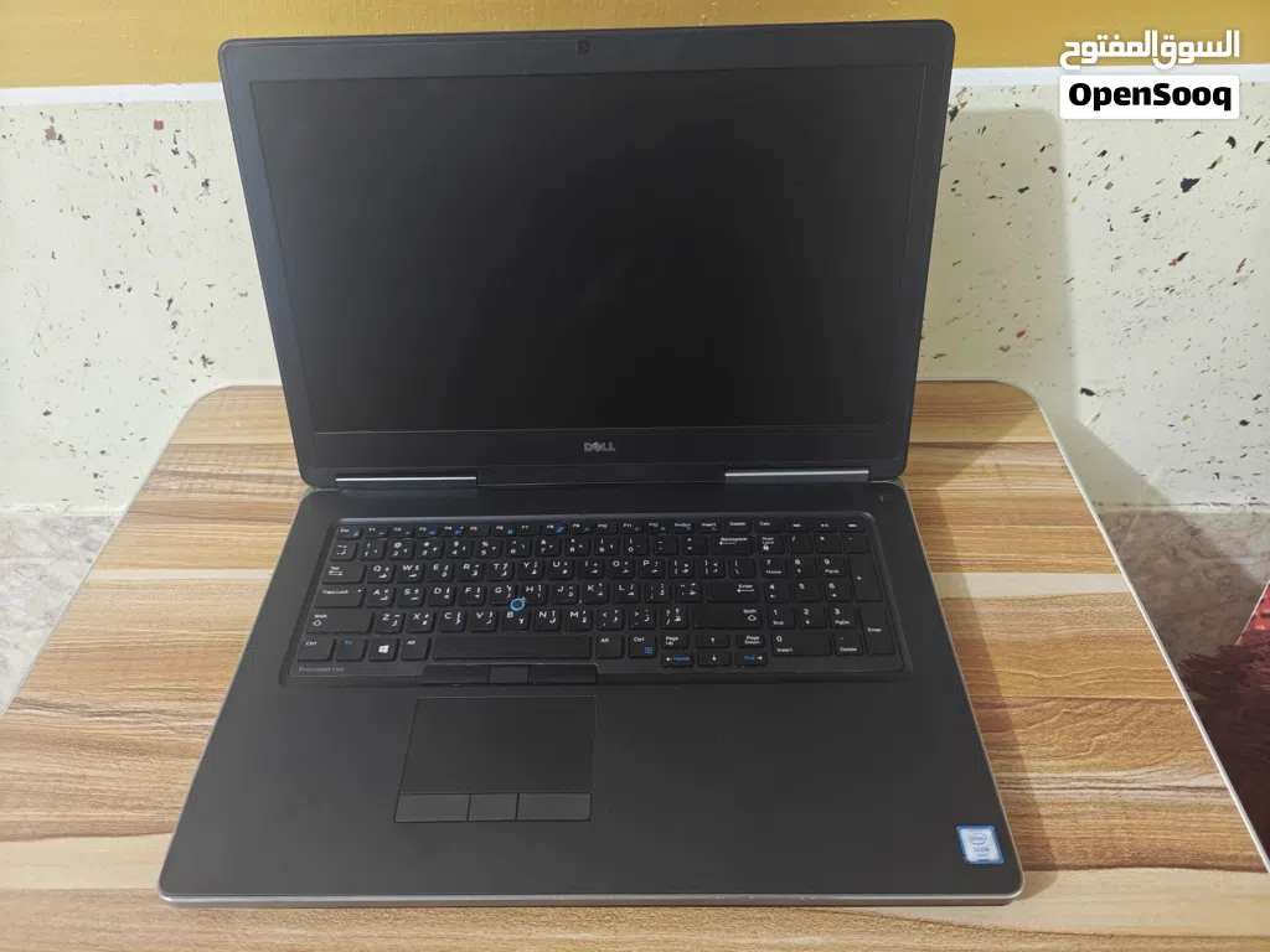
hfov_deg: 73.9
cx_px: 635
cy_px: 476
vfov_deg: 58.9
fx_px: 844
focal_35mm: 23
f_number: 1.6
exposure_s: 1/33
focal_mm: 6.06
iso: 500
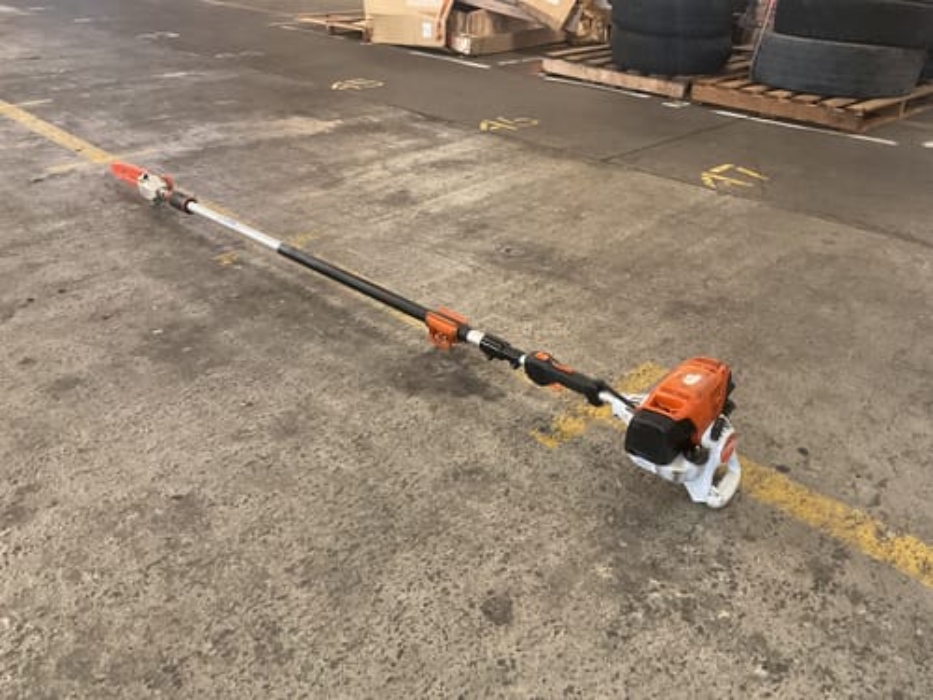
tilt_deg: -29.9
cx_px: 466
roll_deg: -1.6
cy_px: 350
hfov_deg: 61.7
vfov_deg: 48.2
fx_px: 782
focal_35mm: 29
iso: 320
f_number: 1.8
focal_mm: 3
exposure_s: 1/33
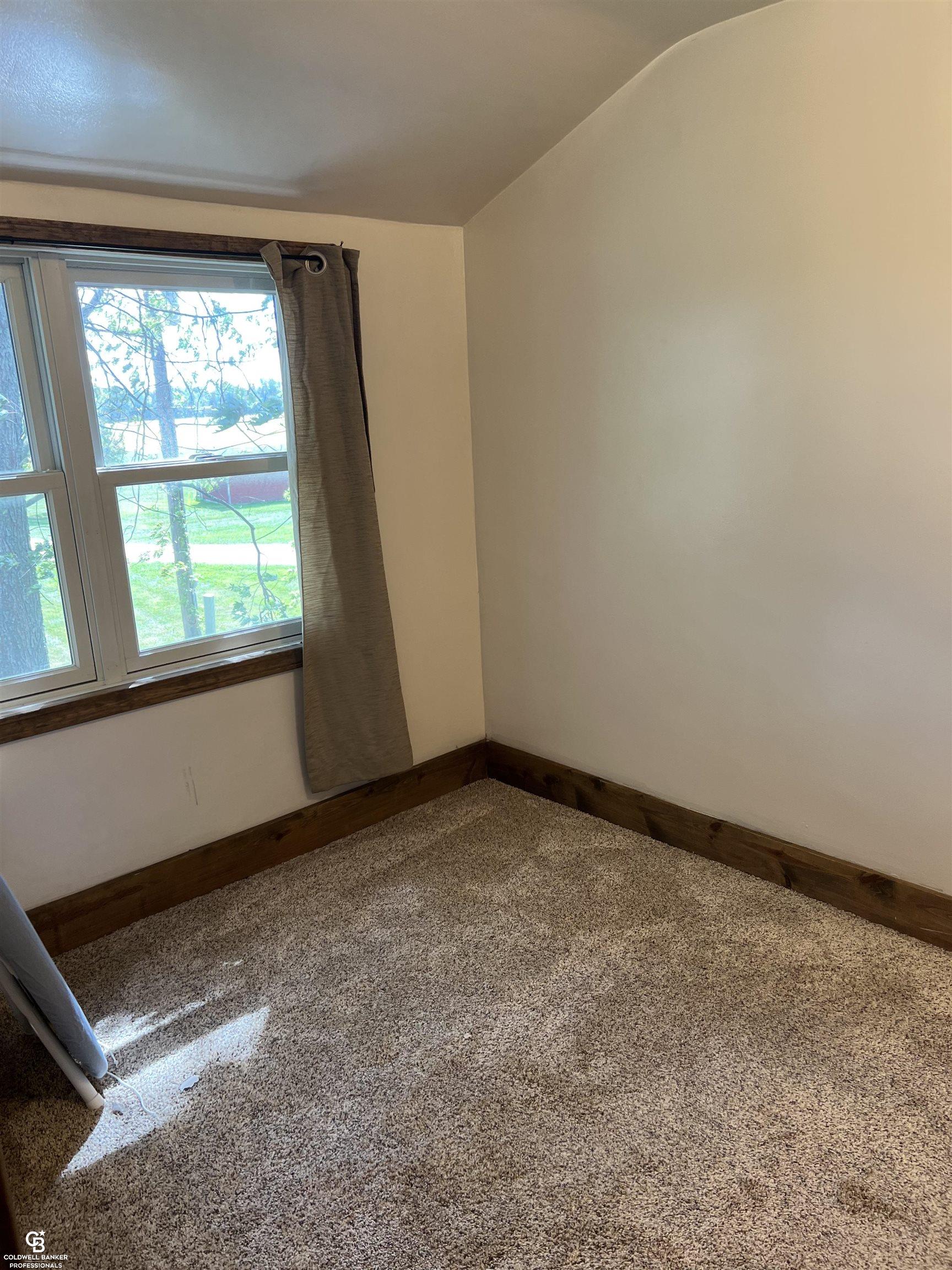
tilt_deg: -12.8
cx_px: 476
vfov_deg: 67.3
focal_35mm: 26
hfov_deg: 53.1
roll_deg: +2.9
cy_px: 635
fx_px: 953
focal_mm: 5.7
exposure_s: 1/60
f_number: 1.5
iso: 80
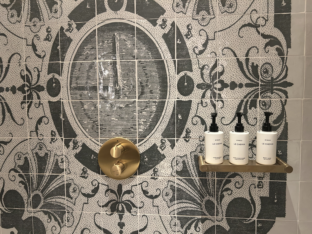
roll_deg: +0.6
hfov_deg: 67.3
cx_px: 156
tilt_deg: -3.1
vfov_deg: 53.1
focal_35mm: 26
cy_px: 117
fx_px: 234
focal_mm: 5.7
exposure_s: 1/59
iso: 200
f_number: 1.5
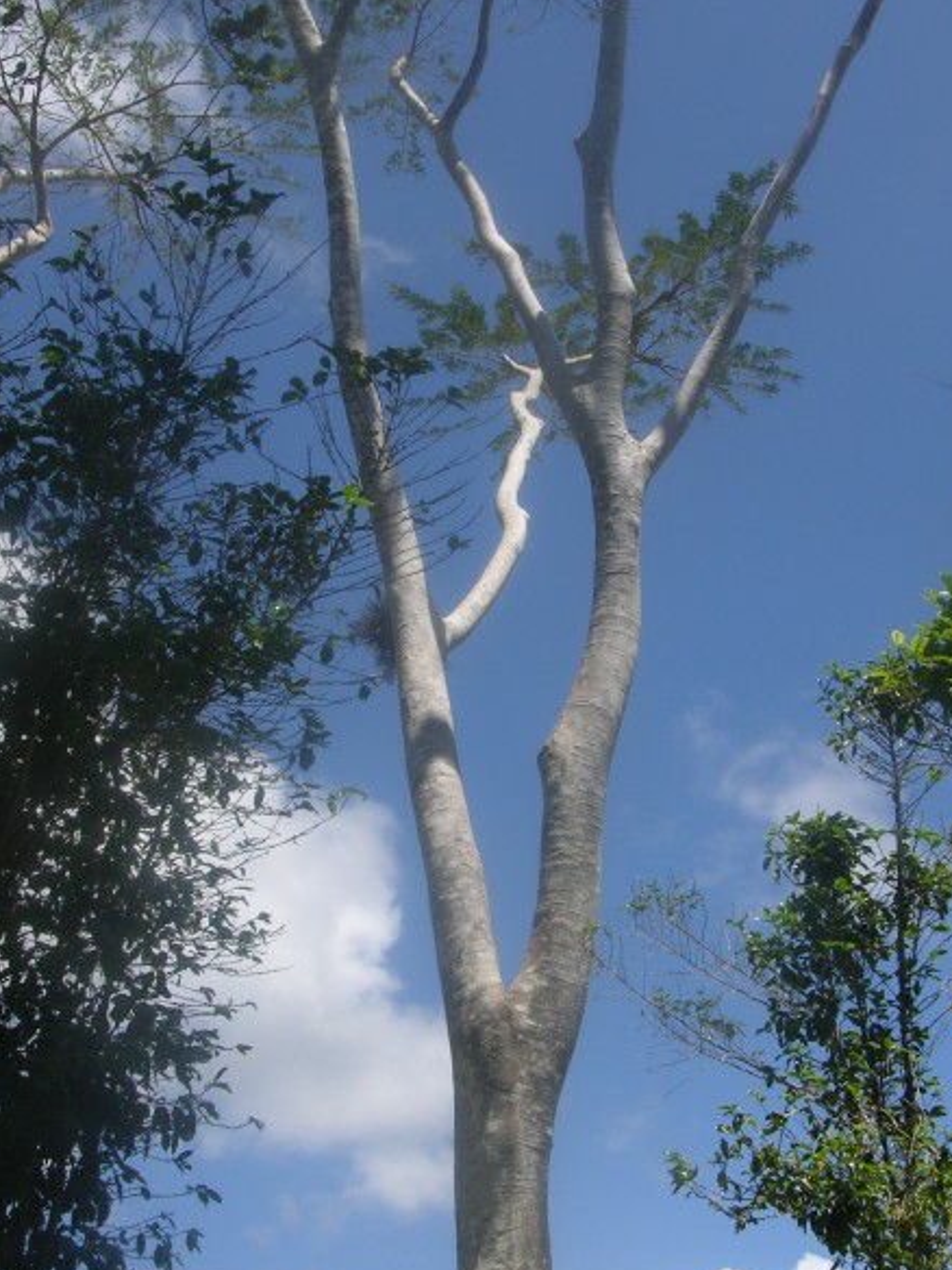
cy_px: 624
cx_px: 485
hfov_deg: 31.5
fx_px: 1687
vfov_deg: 41.2
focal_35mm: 46
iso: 50
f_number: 6.3
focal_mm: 8.9
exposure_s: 1/248
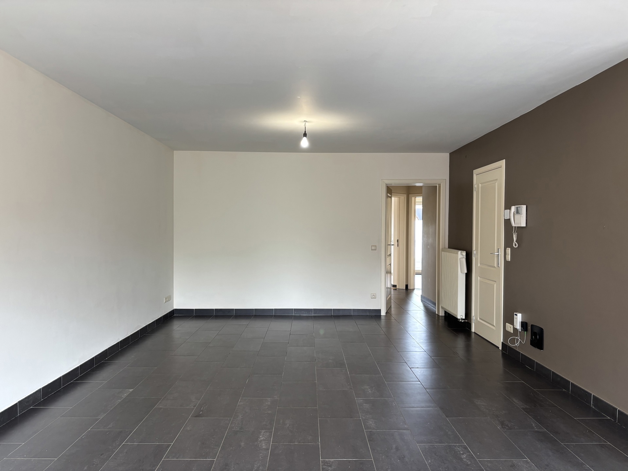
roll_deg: -0.5
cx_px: 314
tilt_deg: -1.2
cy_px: 236
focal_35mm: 26
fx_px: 472
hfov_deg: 67.3
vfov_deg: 53.1
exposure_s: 1/50
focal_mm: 5.96
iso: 125
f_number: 1.6
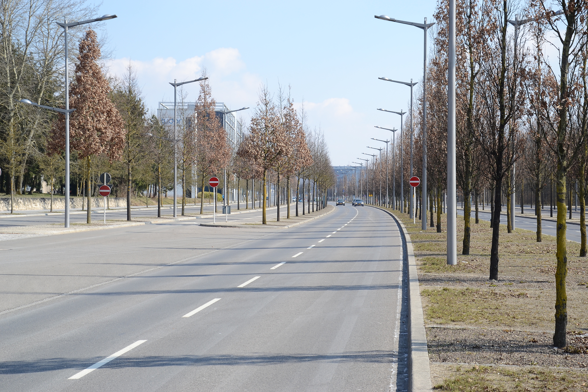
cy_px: 196
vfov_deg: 18.9
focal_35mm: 72
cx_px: 294
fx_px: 1176
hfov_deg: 28.1
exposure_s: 1/200
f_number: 7.1
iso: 100
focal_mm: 48
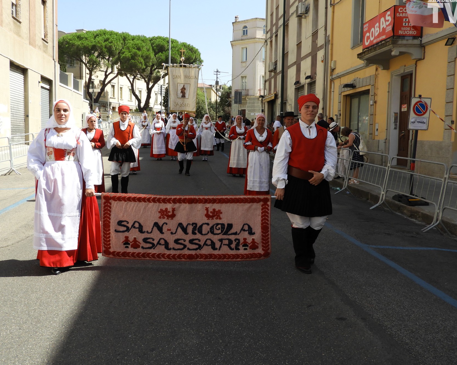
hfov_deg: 51.5
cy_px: 179
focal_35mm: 35
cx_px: 220
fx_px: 473
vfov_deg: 42.2
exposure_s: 1/640
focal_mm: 5.9
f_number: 3.6
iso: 100
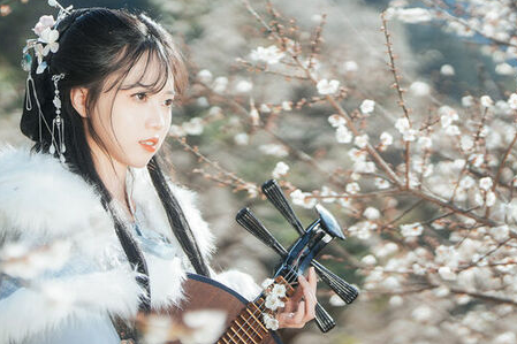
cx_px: 271
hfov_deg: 17.5
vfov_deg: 11.7
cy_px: 235
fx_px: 1680
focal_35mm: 117
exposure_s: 1/8000
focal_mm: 50
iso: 100
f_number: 1.2
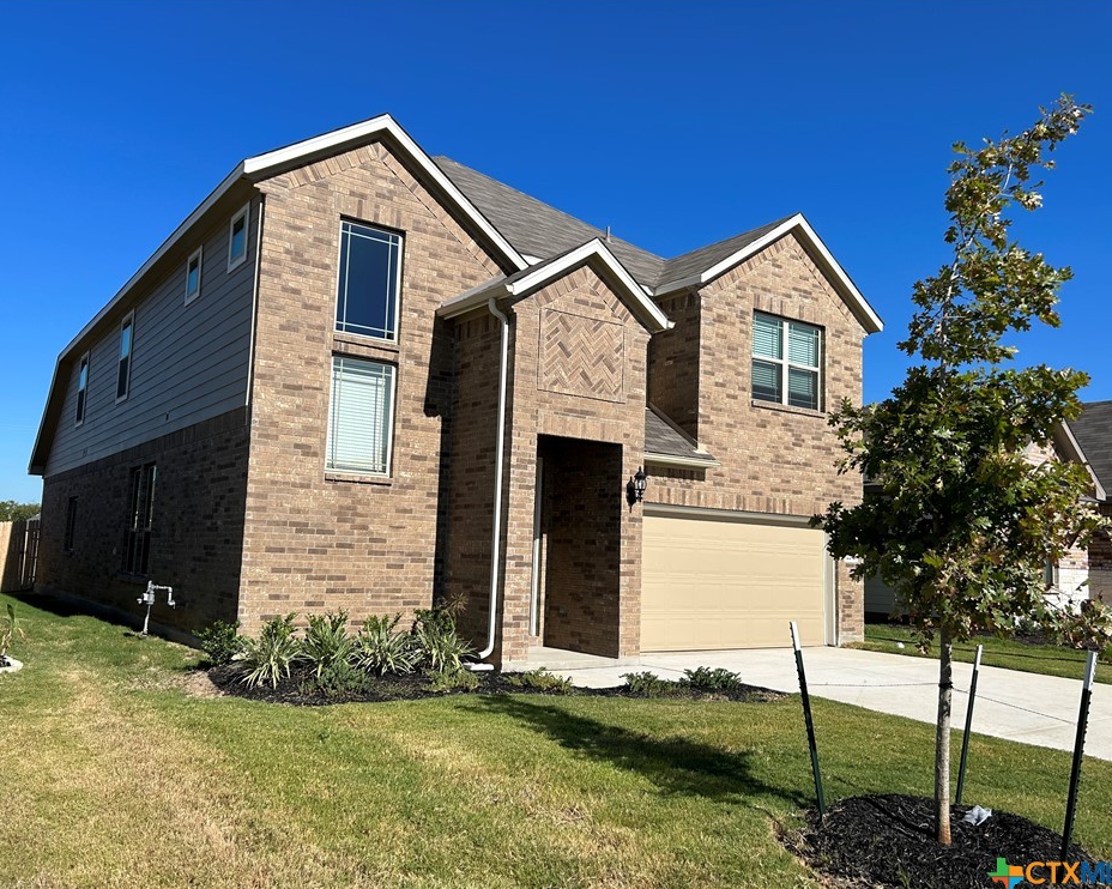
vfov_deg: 51.5
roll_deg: -1.5
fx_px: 921
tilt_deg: +6.7
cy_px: 456
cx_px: 549
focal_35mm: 28
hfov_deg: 62.2
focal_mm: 5.7
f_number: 1.5
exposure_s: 1/5587
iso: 50
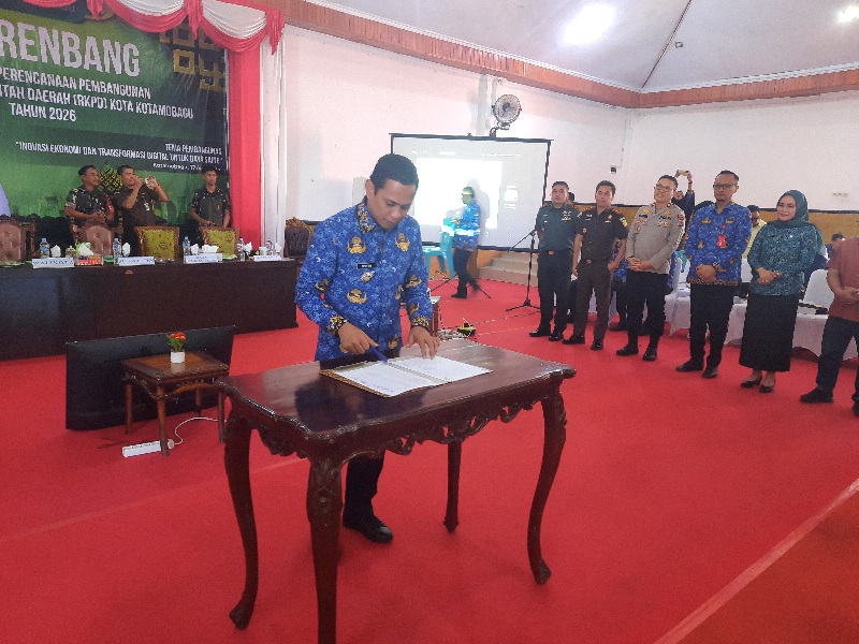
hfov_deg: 69.4
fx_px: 620
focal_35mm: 25
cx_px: 430
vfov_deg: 54.9
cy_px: 322
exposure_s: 1/25
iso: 320
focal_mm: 4.6
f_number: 2
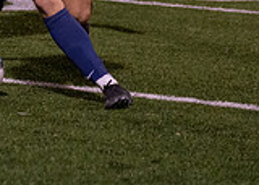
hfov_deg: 4.1
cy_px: -59
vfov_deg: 2.9
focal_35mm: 495
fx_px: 3638
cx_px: -119
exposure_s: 1/1000
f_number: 2.8
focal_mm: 94
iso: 2500
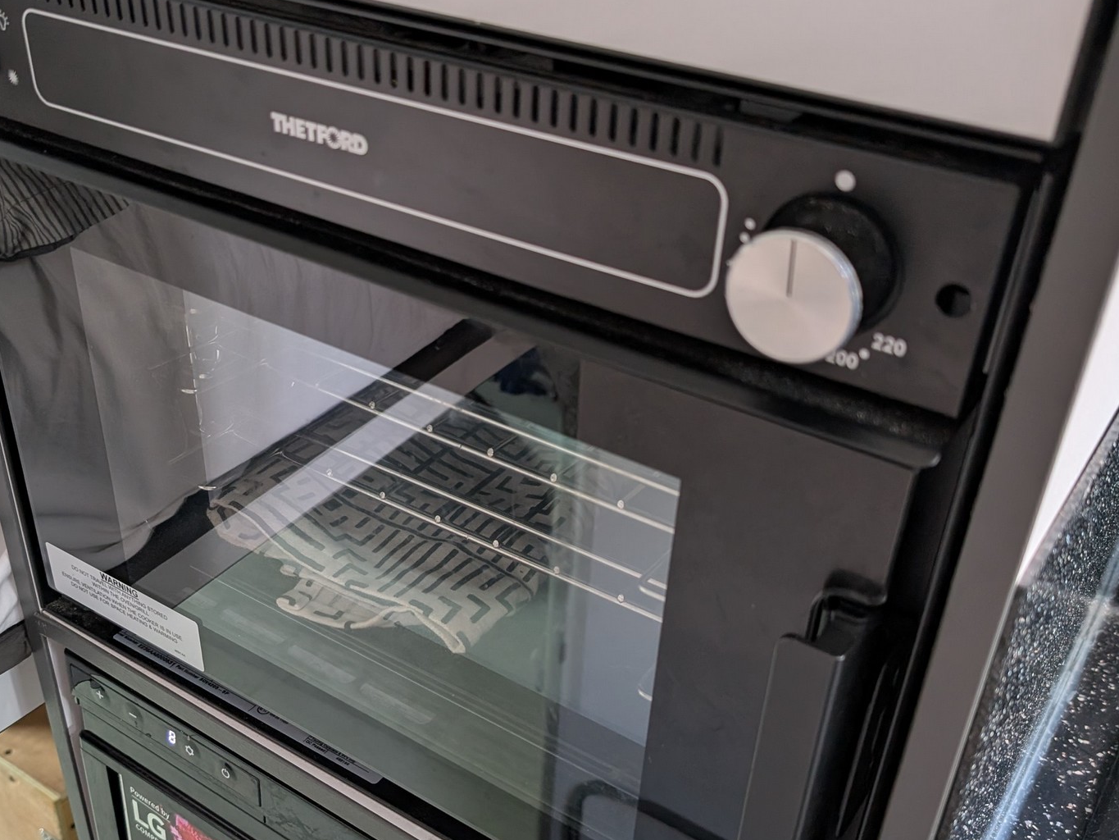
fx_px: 1164
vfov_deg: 39.5
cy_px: 490
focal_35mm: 36
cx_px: 516
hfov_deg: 51.3
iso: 190
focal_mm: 6.9
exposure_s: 1/63.1
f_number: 1.68
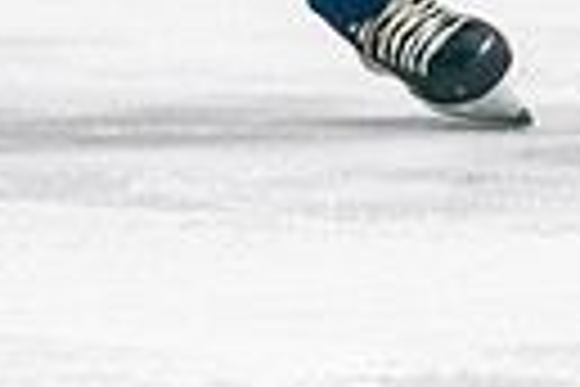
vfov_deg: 1.1
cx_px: 306
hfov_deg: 1.7
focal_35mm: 1209
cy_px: -129
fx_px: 19477
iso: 4000
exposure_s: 1/1600
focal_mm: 148
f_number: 2.8
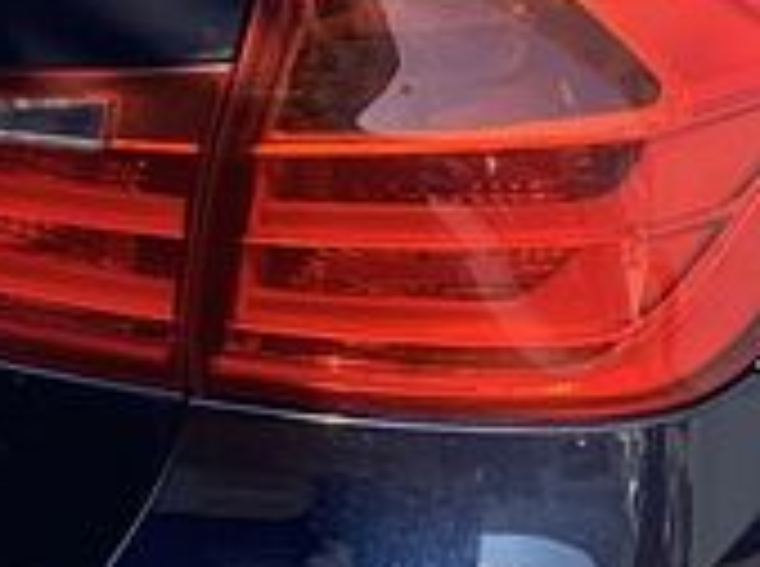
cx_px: 1088
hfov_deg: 10.4
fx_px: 4053
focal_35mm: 185
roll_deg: +0.1
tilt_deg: -23.0
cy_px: 171
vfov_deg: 8.0
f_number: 1.8
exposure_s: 1/696
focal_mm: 4.25
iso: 25
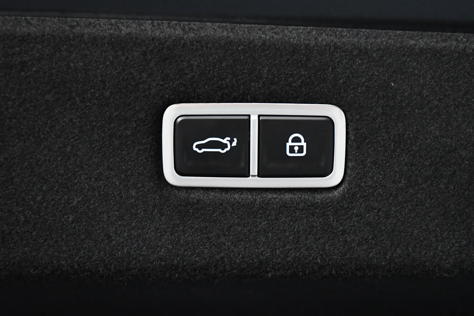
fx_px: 1501
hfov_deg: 17.9
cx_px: 263
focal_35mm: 114
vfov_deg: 12.0
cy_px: 139
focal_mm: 66
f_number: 7.1
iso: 5000
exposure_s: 1/200
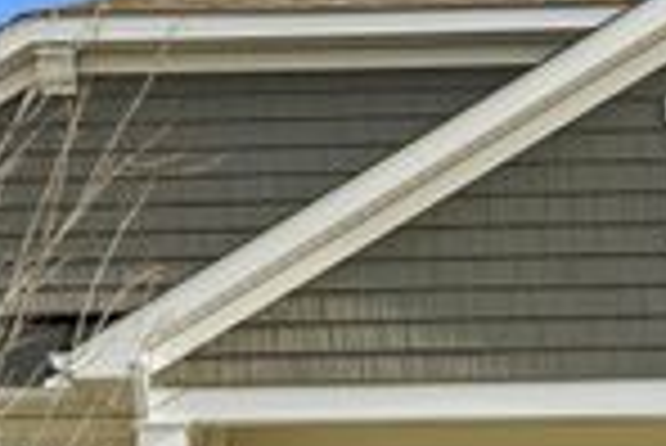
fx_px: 2185
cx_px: 374
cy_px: 579
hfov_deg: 17.3
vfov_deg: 11.3
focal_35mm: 118
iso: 400
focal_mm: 35
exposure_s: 1/1000
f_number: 10
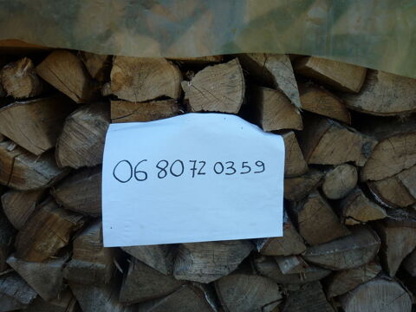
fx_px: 397
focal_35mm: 33
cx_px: 208
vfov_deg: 42.9
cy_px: 156
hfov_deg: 55.4
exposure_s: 1/250
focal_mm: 5.5
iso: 80
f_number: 2.8
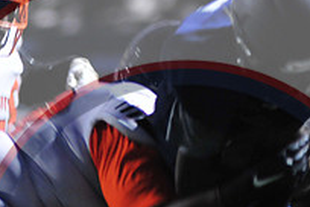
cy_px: 225
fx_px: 5687
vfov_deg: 2.1
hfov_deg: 3.1
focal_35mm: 660
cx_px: 181
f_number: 2.8
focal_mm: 155
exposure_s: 1/125
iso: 1600
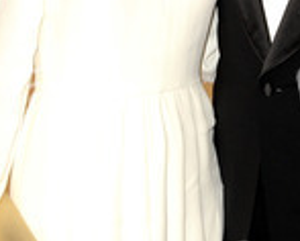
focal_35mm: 209
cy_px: -16
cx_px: 217
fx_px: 1858
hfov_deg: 9.2
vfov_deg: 7.4
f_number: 7.1
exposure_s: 1/200
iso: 1600
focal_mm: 82
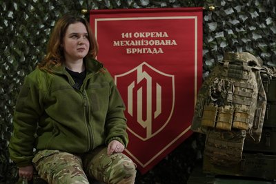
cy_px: 92
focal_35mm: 42
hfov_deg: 46.4
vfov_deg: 31.9
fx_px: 322
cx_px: 138
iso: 250
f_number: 2.8
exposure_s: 1/50
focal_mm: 28
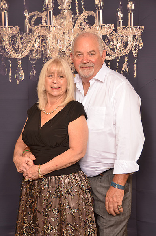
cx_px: 78
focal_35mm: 66
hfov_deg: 20.5
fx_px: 431
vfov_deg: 30.6
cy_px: 118
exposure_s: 1/60
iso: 200
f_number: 5.6
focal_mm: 44
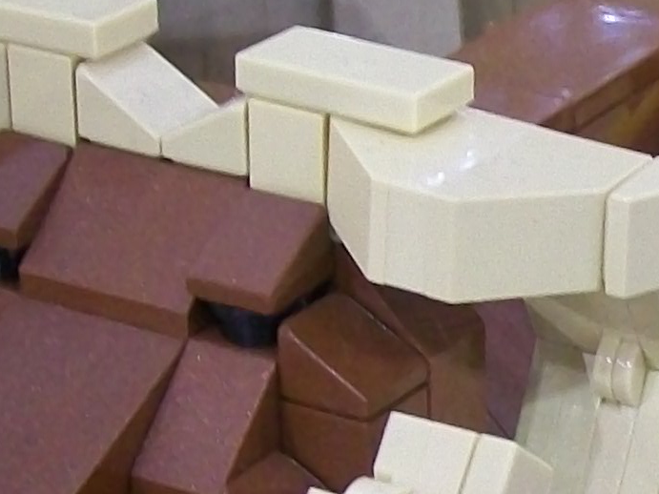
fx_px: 3236
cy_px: 532
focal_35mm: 170
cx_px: 788
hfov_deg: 11.4
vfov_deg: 8.7
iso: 160
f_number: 2.7
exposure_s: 1/10
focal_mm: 6
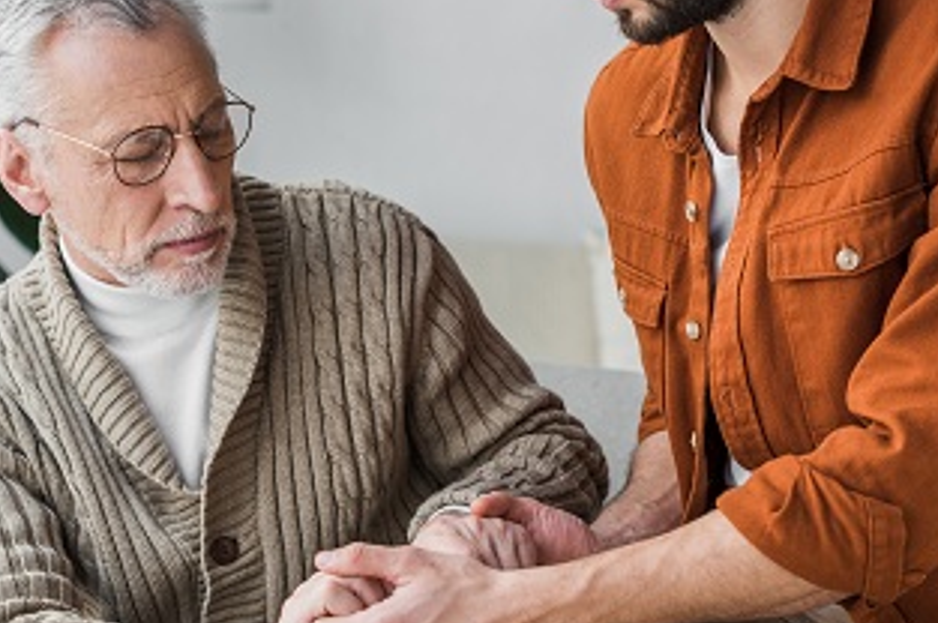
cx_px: 388
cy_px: 303
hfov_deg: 24.2
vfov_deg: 16.2
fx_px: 2186
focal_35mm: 84
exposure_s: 1/200
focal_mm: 50
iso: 160
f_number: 3.5
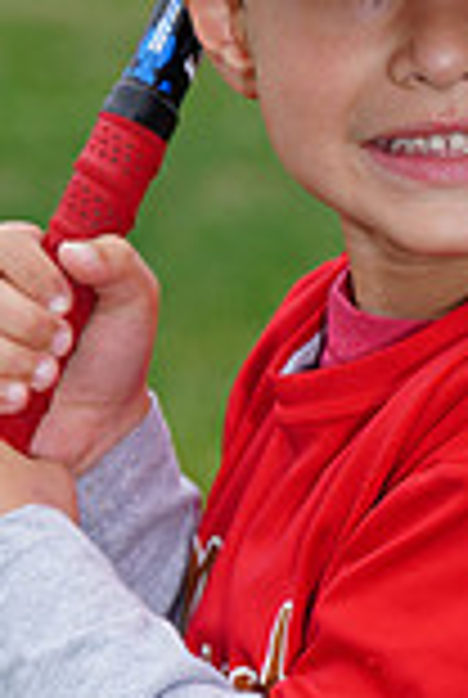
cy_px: -207
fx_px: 14501
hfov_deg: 1.8
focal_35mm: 747
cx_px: 434
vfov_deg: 2.8
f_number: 9
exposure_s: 1/250
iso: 200
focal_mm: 200
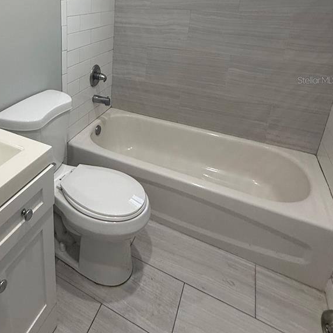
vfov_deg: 57.6
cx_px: 76
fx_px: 283
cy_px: 80
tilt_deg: -17.1
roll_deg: -1.2
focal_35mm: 26
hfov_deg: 57.3
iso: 200
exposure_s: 1/120
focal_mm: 2.22
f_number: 2.2
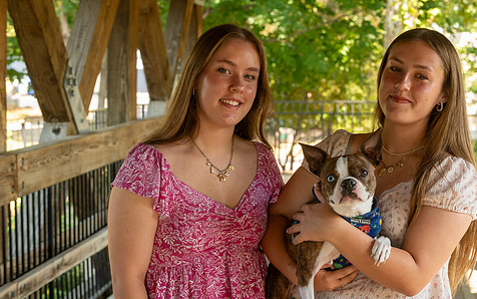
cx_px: 284
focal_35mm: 93
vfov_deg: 14.1
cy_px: 165
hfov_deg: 22.3
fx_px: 1210
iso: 640
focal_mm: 75
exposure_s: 1/80
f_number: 6.3
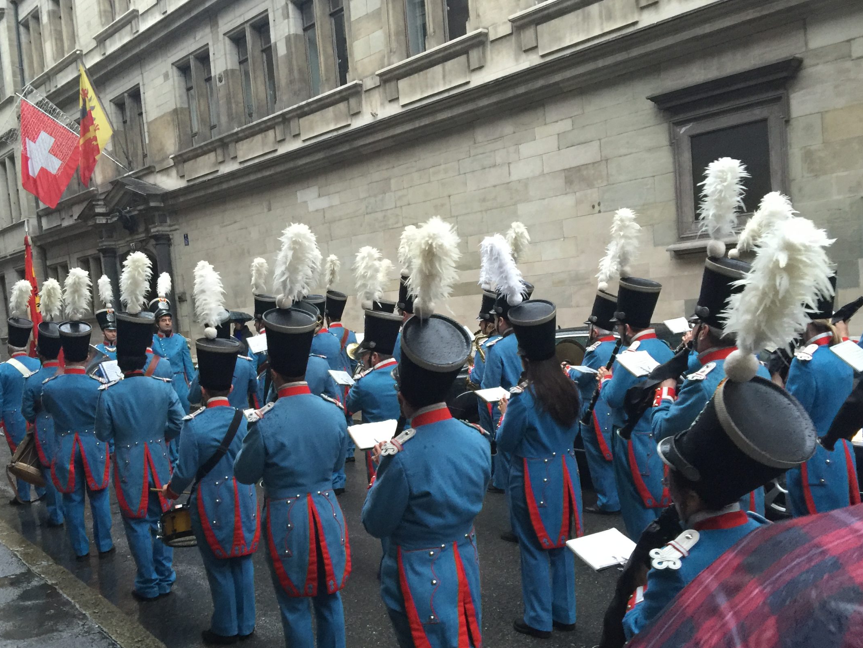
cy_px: 371
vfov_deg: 40.6
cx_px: 389
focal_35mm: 35
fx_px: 873
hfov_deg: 52.5
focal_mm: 4.15
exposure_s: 1/17
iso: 125
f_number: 2.2
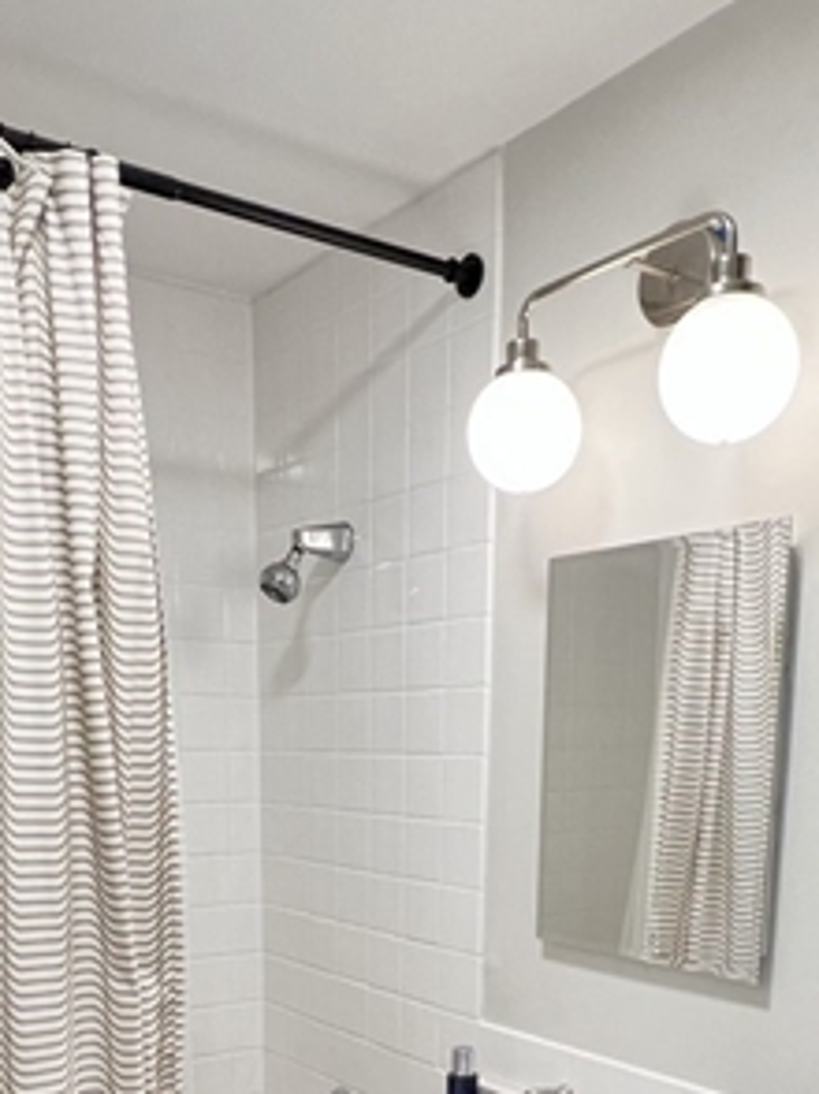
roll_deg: +0.3
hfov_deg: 41.7
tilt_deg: -10.6
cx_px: 372
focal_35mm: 34
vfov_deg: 48.7
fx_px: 1074
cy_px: 971
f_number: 1.8
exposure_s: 1/60
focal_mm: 1.57
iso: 160
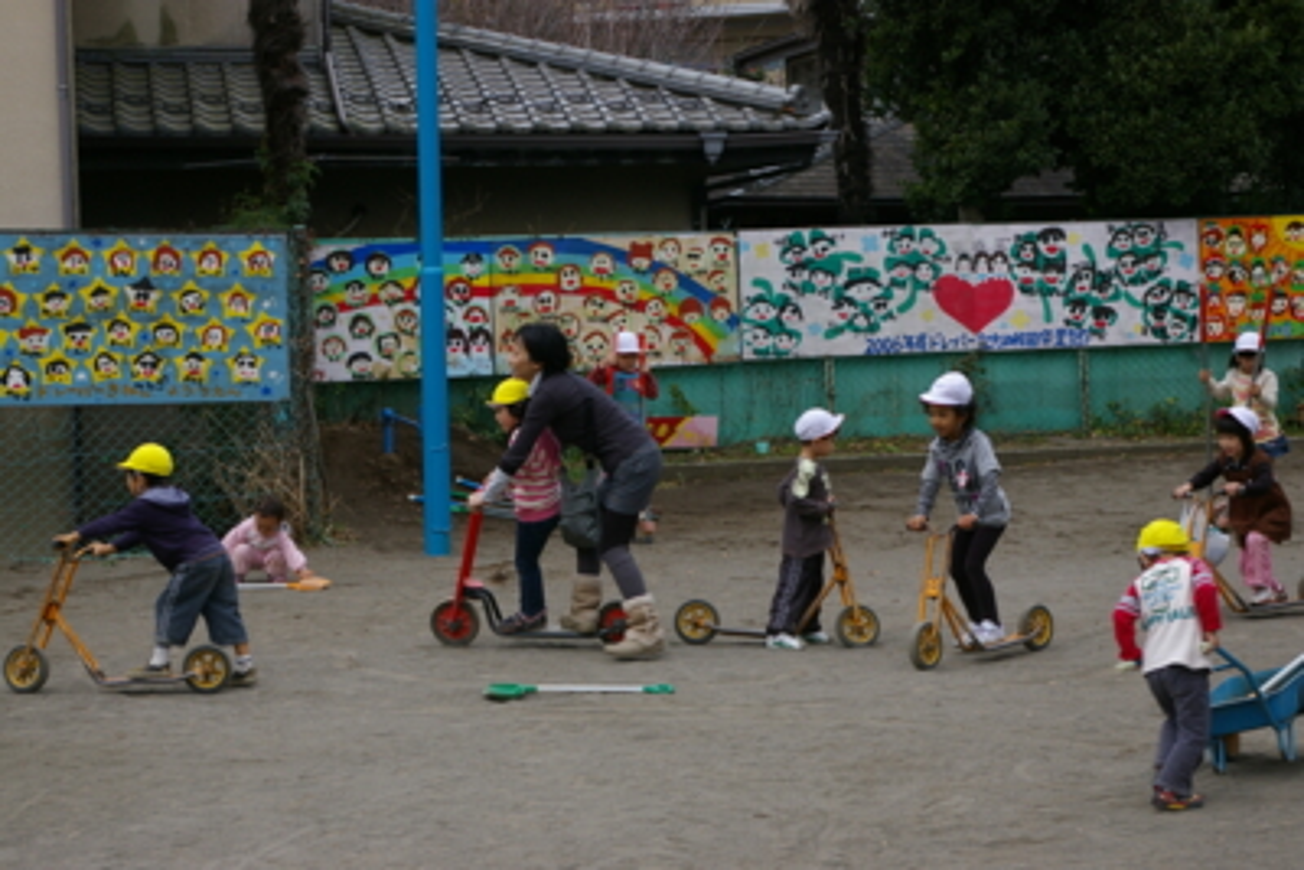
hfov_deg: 24.6
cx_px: 652
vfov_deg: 16.6
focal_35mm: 82
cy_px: 435
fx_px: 2989
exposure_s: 1/125
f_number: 8
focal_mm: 55
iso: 200
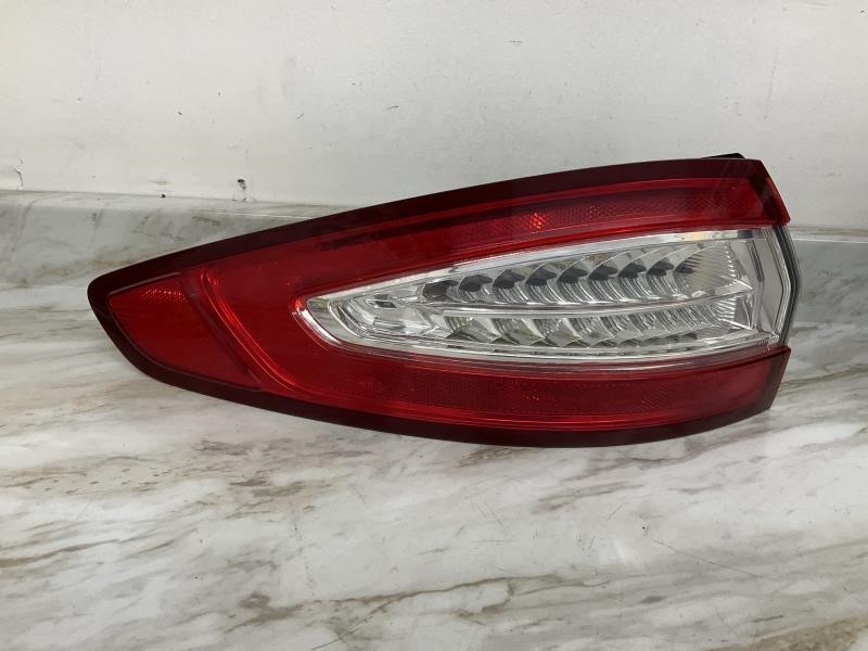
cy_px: 326
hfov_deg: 61.7
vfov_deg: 48.2
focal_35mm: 29
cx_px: 434
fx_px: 727
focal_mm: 3
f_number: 1.8
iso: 64
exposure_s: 1/120
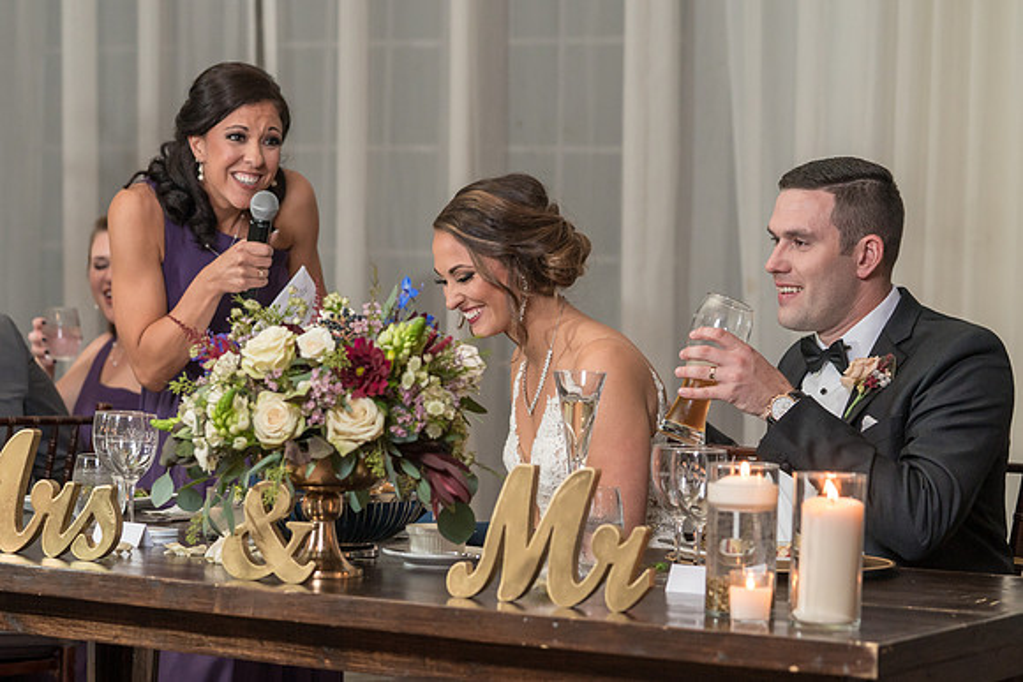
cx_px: 456
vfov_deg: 13.3
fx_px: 2927
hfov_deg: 19.8
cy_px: 349
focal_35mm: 103
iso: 2000
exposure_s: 1/200
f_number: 4
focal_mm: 87
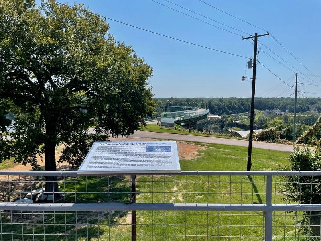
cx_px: 160
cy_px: 120
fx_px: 241
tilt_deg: -3.0
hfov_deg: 67.3
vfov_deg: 53.1
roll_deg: +0.2
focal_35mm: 26
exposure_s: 1/5556
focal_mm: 4.2
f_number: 1.6
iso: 32
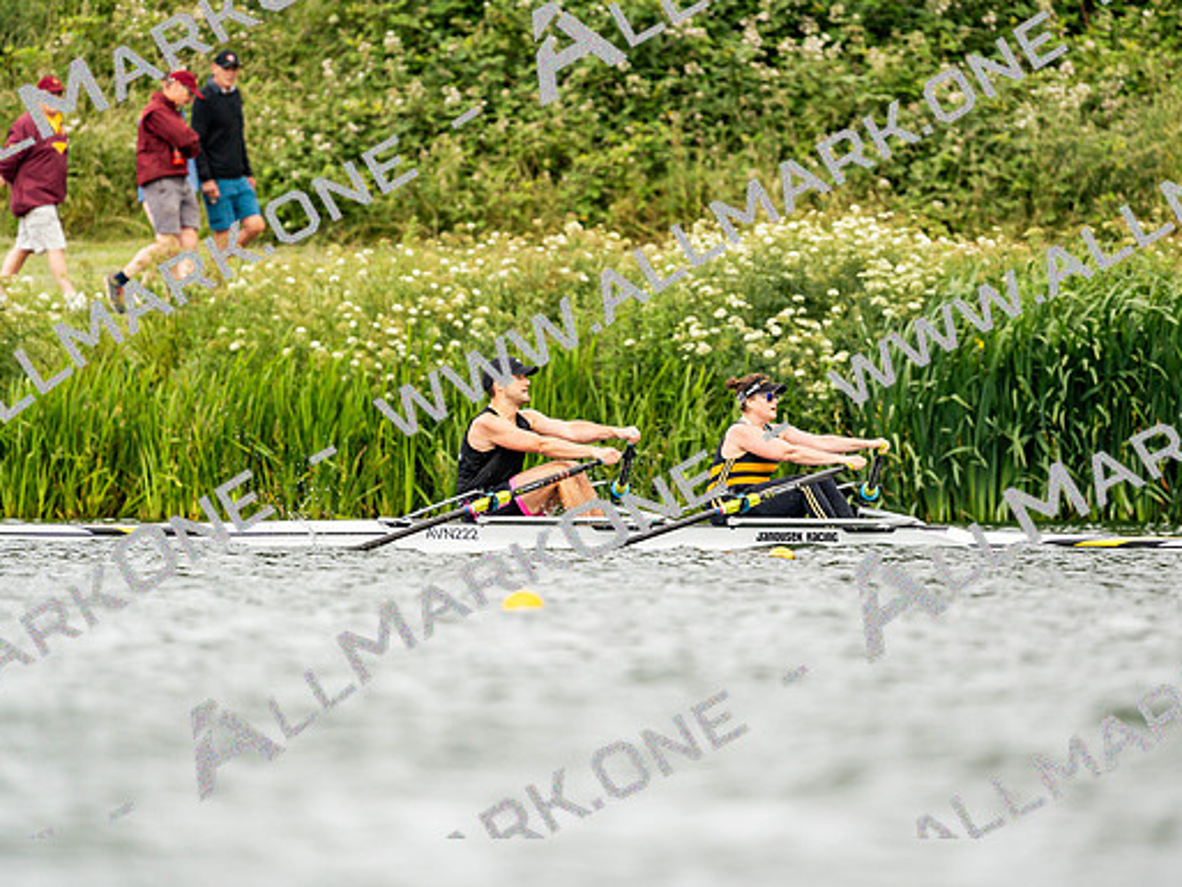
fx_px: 22268
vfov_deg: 2.3
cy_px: 444
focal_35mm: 652
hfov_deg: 3.0
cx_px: 659
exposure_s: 1/2000
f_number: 6.3
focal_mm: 600
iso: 640
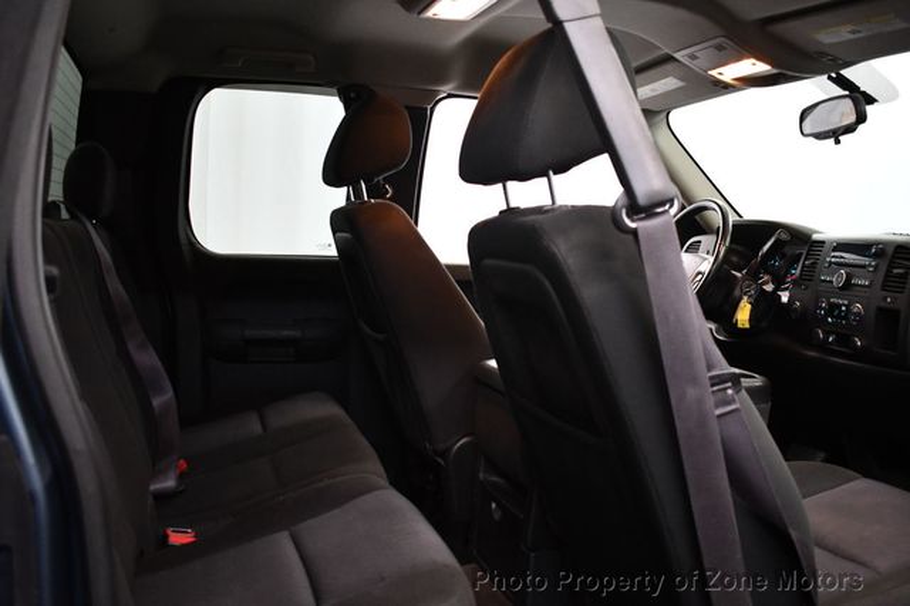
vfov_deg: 38.8
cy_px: 303
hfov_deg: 55.8
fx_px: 859
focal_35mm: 34
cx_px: 455
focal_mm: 23
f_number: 3.8
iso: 3200
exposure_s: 1/100
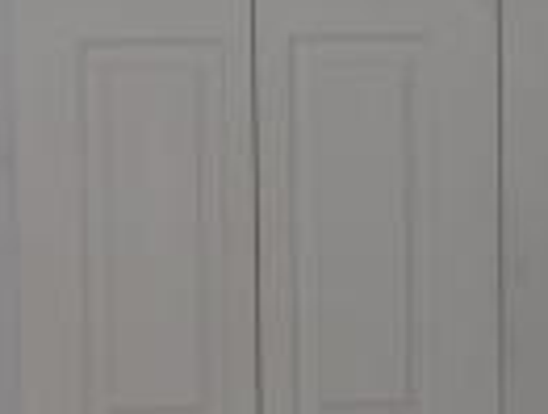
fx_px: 2381
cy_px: 431
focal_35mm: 150
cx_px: 29
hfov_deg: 13.0
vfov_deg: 9.9
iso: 50
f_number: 2.9
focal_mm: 5.7
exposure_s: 1/60.1
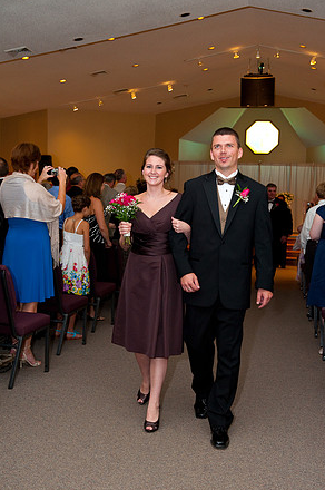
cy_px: 247
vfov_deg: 42.8
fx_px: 625
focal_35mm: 46
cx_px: 163
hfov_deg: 29.2
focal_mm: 45
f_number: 5.6
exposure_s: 1/60
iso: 1250
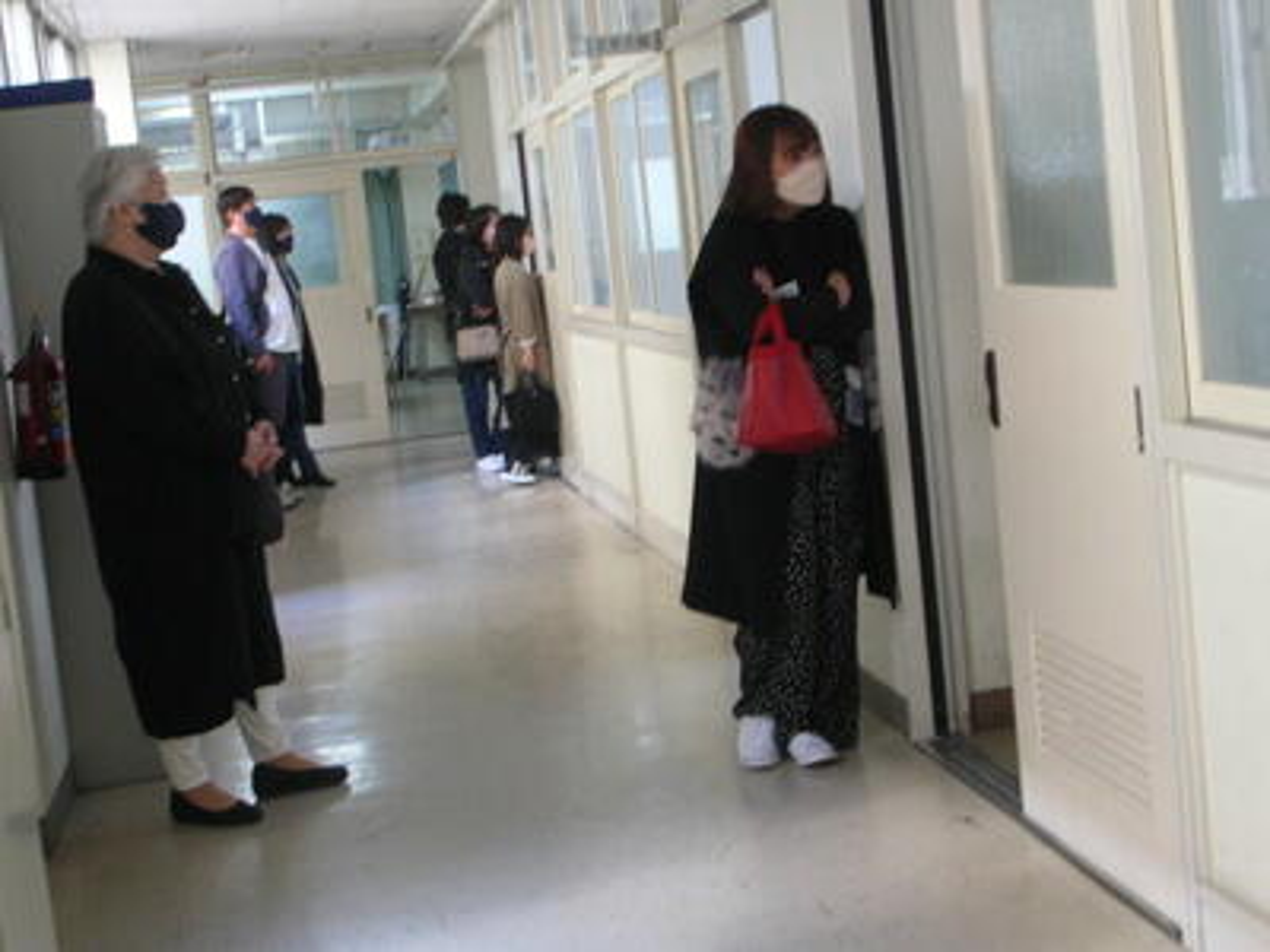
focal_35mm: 65
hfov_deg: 29.8
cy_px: 476
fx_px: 2385
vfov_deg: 22.6
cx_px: 635
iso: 50
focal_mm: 10.9
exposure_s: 1/7.7
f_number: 3.7
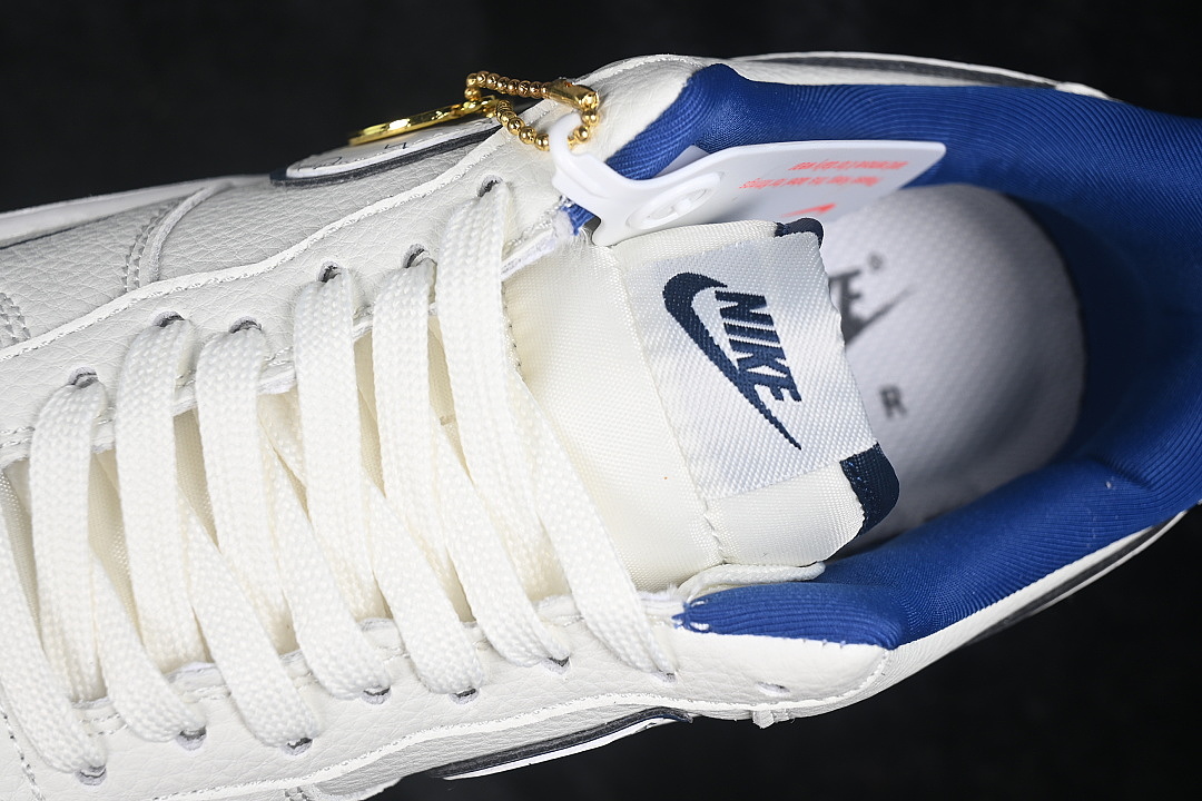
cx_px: 601
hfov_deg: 27.0
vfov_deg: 18.2
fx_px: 2504
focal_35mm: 75
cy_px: 400
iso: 160
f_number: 7.1
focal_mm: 50
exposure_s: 1/80
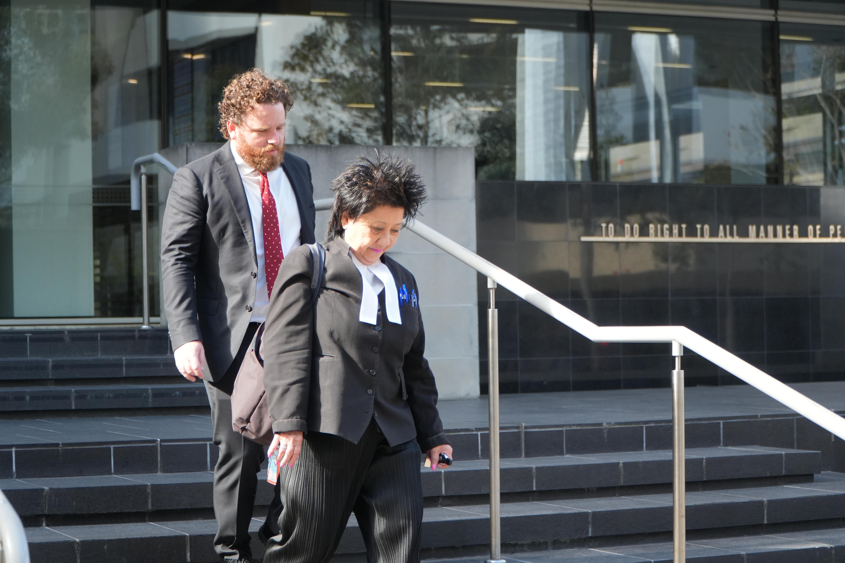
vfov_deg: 17.5
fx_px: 1831
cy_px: 282
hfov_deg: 26.0
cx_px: 422
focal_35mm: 78
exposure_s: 1/500
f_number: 4
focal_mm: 52
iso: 800
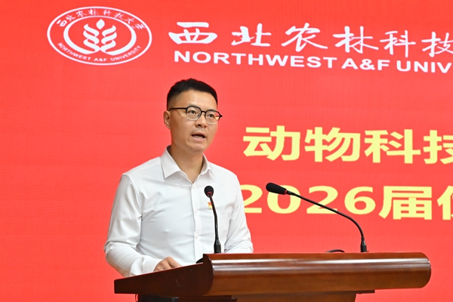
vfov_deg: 18.2
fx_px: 944
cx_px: 226
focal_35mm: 75
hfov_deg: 27.0
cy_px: 151
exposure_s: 1/100
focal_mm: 50
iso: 6400
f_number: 6.3
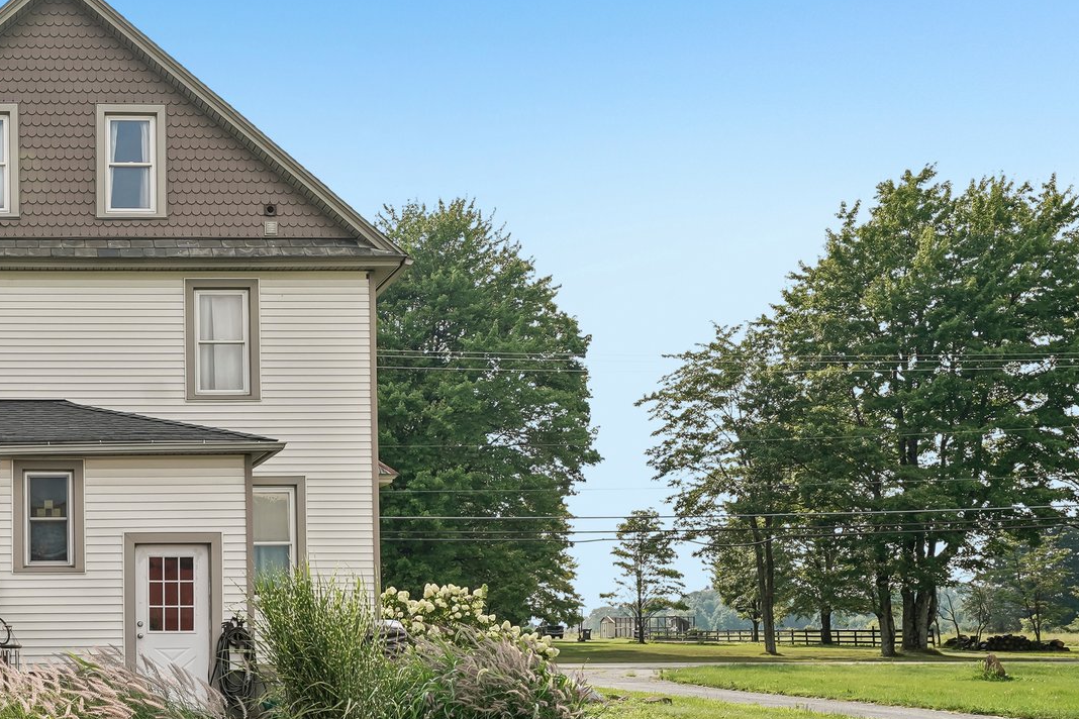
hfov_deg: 39.1
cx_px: 67
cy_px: 571
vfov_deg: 28.6
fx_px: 1379
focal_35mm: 46
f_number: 8
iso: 100
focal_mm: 24
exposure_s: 1/200
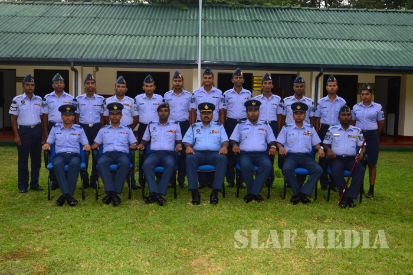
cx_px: 206
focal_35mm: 33
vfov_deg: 39.9
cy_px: 138
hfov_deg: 57.3
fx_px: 378
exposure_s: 1/125
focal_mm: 22
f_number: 9
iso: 200
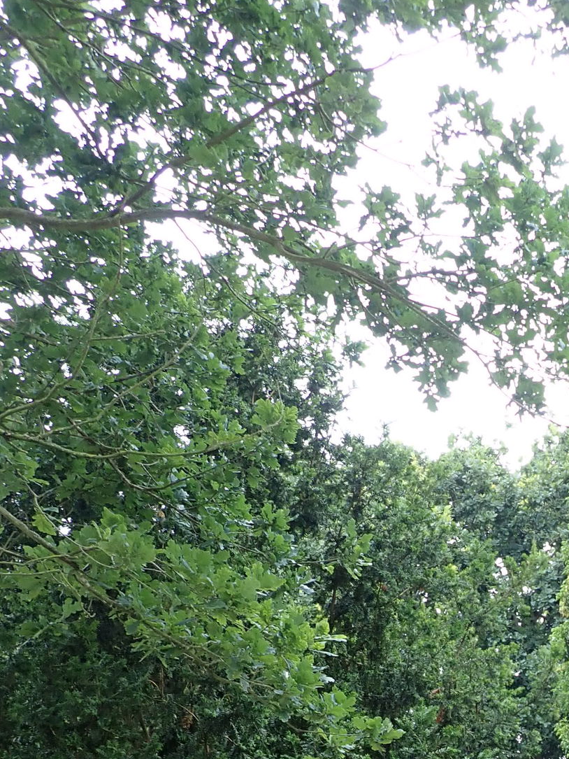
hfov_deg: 23.0
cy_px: 709
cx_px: 660
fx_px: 1293
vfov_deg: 30.9
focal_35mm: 59
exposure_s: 1/80
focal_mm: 4.5
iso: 100
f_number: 2.8
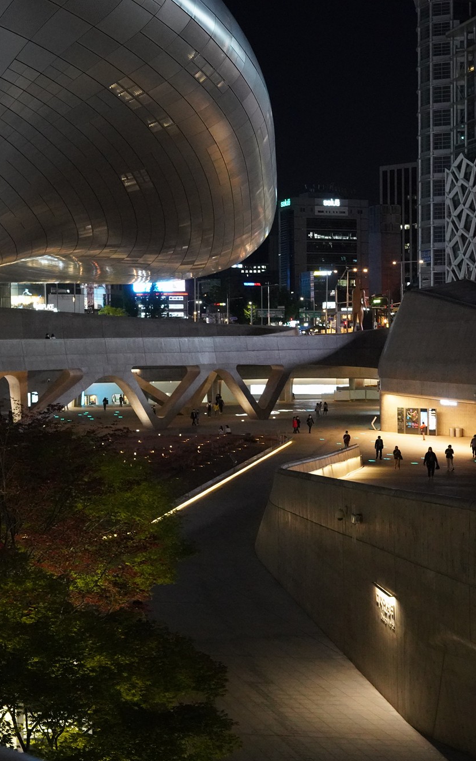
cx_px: 223
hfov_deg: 24.0
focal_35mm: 54
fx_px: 1120
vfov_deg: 37.5
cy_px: 381
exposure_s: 1/80
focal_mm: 35
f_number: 5.6
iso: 10000
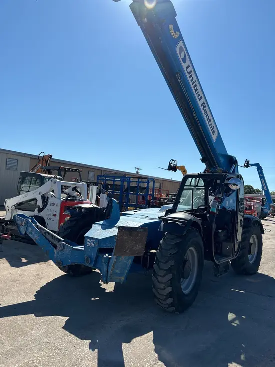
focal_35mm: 26
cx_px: 138
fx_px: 275
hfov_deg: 53.1
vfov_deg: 67.3
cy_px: 184
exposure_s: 1/4425
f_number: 1.6
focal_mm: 5.96
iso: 50
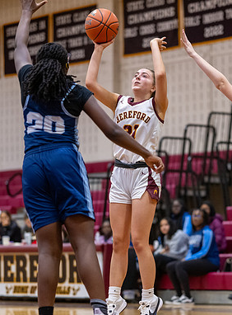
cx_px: 155
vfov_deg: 12.1
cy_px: 194
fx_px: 1481
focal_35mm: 164
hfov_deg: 9.0
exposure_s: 1/1250
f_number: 1.8
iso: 2800
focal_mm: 85
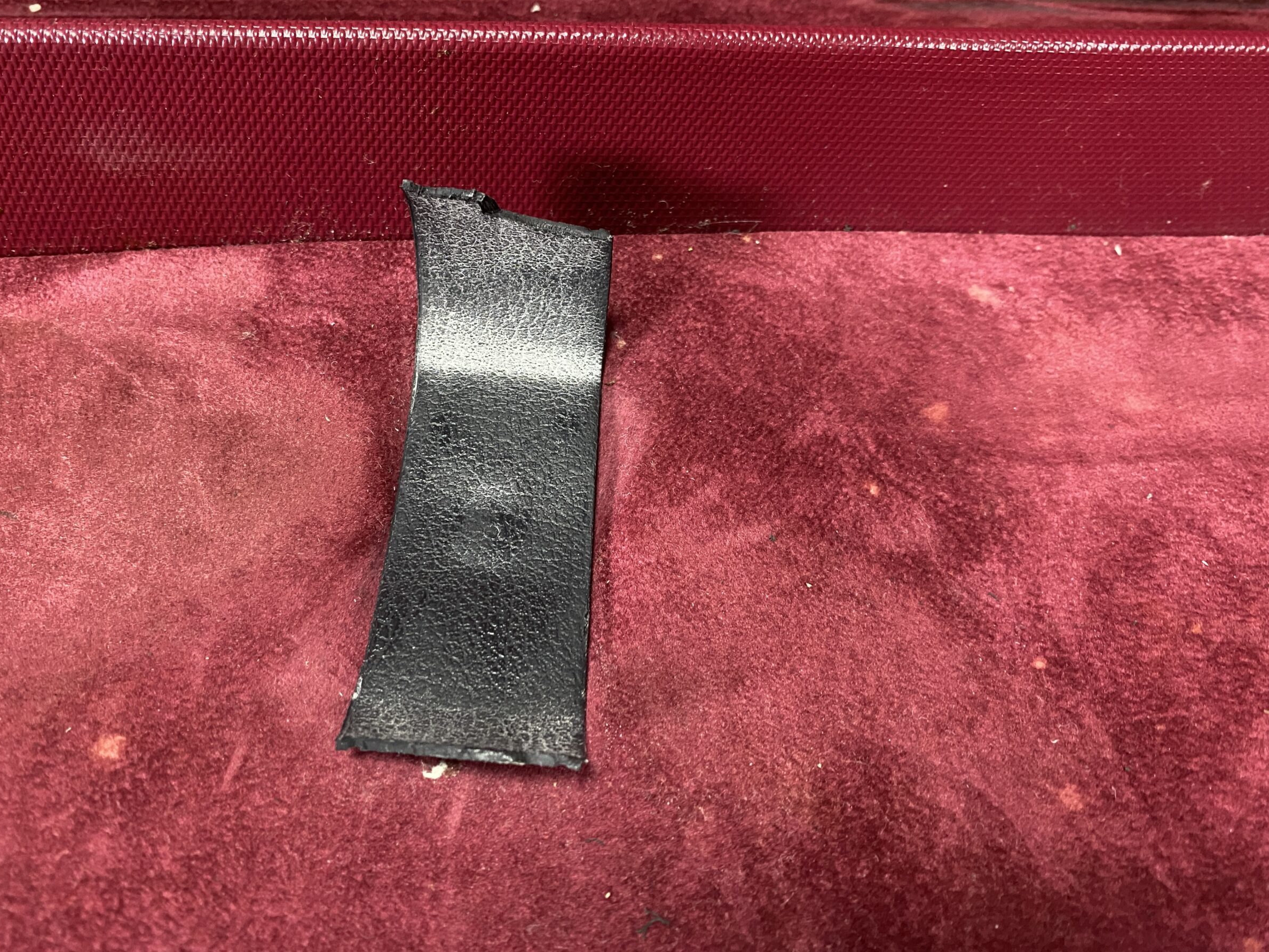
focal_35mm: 28
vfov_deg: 49.7
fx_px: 1027
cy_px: 441
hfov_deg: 63.4
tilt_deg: -53.0
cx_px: 602
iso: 400
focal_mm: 4.25
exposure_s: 1/60
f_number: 1.8
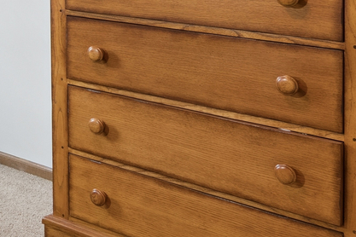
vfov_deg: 18.2
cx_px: -154
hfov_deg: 23.8
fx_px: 692
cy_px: -68
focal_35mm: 70
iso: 250
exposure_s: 1/3.33
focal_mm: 12
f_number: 8
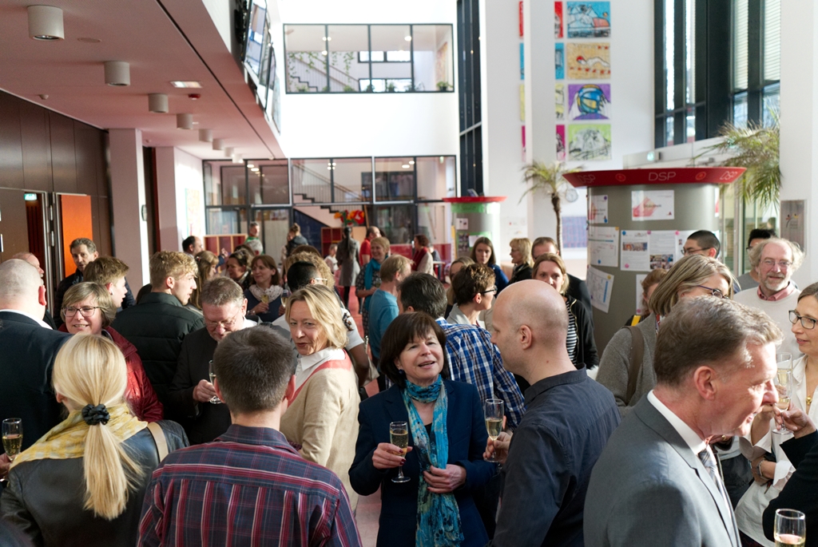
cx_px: 409
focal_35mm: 34
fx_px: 773
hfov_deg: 55.7
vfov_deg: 39.0
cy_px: 274
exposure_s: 1/160
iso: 3200
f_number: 4
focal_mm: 34
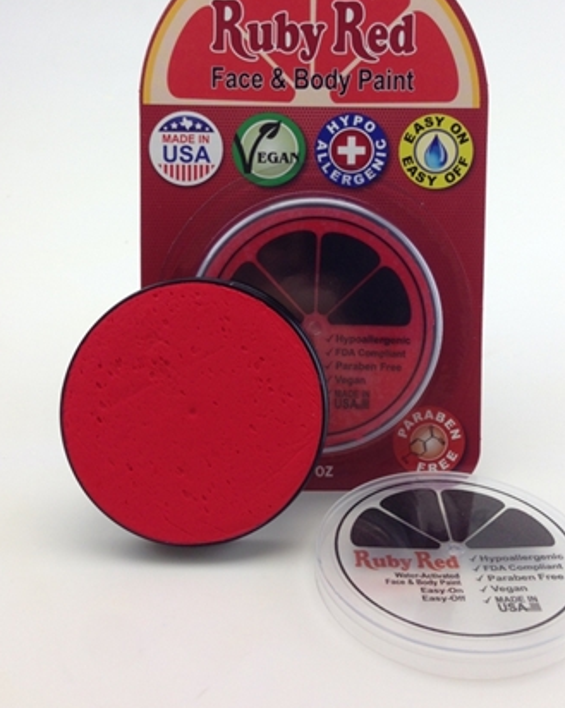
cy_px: 278
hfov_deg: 34.8
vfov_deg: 42.7
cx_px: 314
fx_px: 900
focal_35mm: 43
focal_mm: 4.12
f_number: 2.4
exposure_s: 1/120
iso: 64
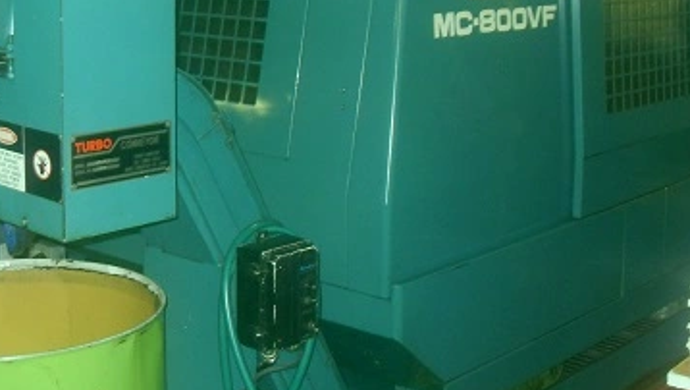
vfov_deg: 19.1
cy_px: 29
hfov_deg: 33.7
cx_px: 411
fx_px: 1135
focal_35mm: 62
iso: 240
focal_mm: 6.3
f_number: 2.8
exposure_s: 1/45
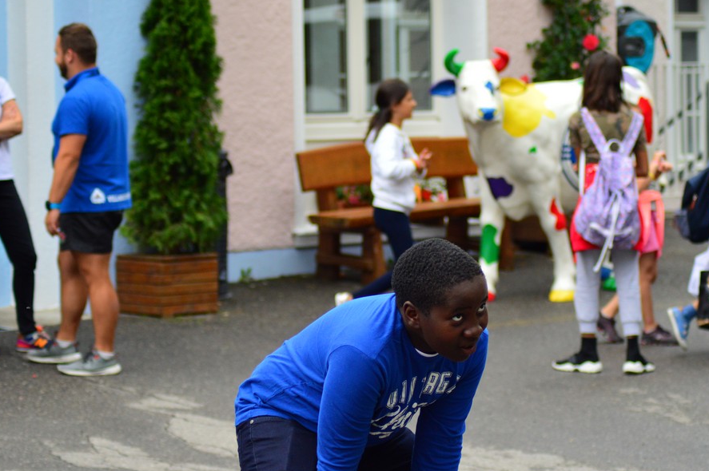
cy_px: 241
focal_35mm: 142
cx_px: 399
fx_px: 2794
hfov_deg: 14.5
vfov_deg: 9.6
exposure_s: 1/1000
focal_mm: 82
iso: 800
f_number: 4
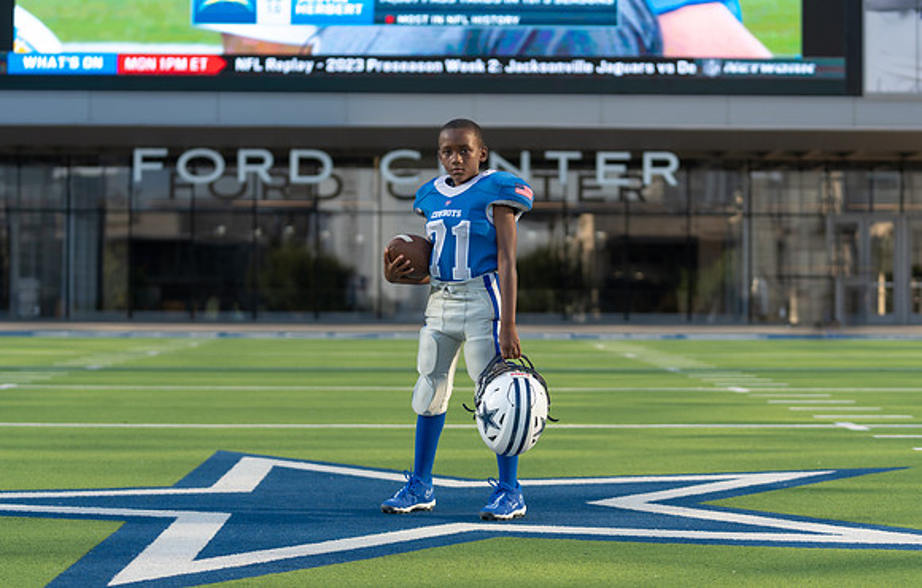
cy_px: 271
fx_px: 2064
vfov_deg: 16.2
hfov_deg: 25.2
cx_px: 476
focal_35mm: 82
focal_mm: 74
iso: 100
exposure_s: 1/640
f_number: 2.8
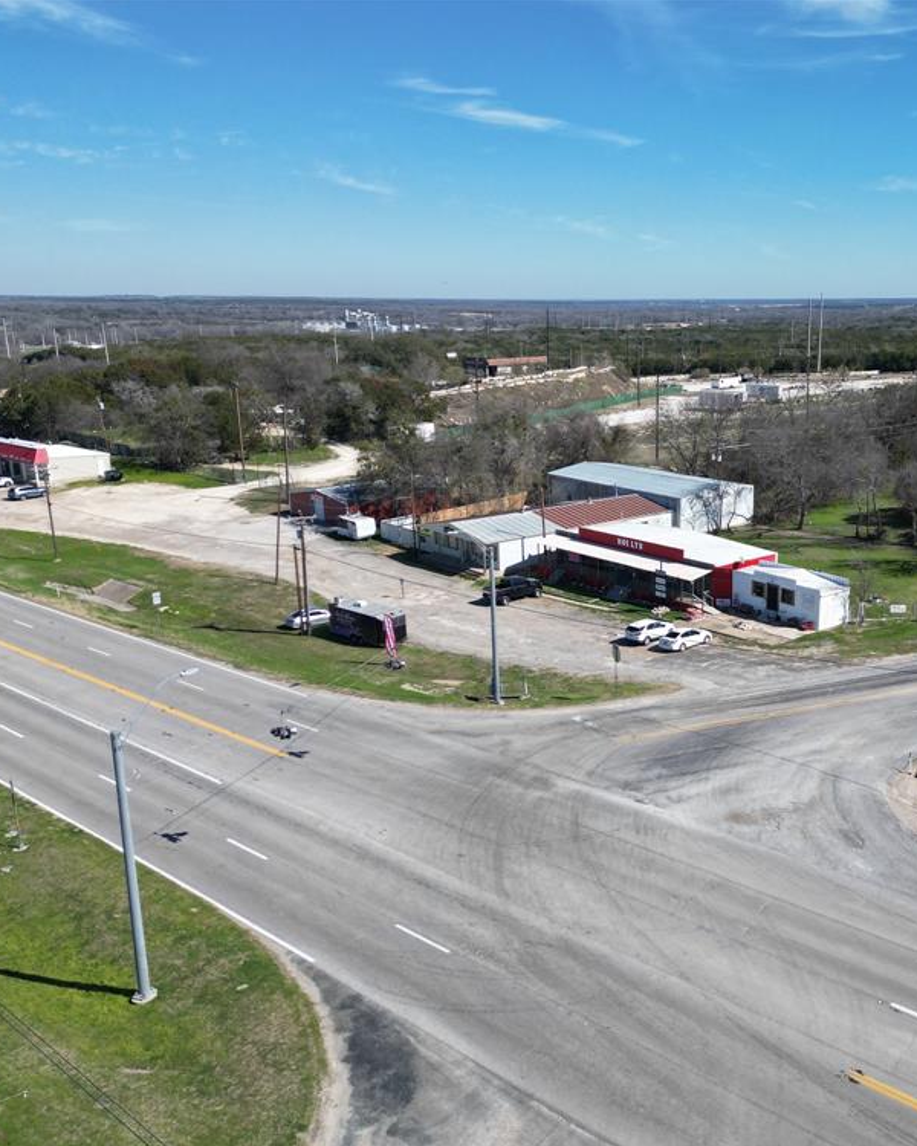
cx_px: 643
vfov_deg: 55.7
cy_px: 585
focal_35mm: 32
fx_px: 1086
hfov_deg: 44.8
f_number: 1.7
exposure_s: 1/3000
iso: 110
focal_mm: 6.72
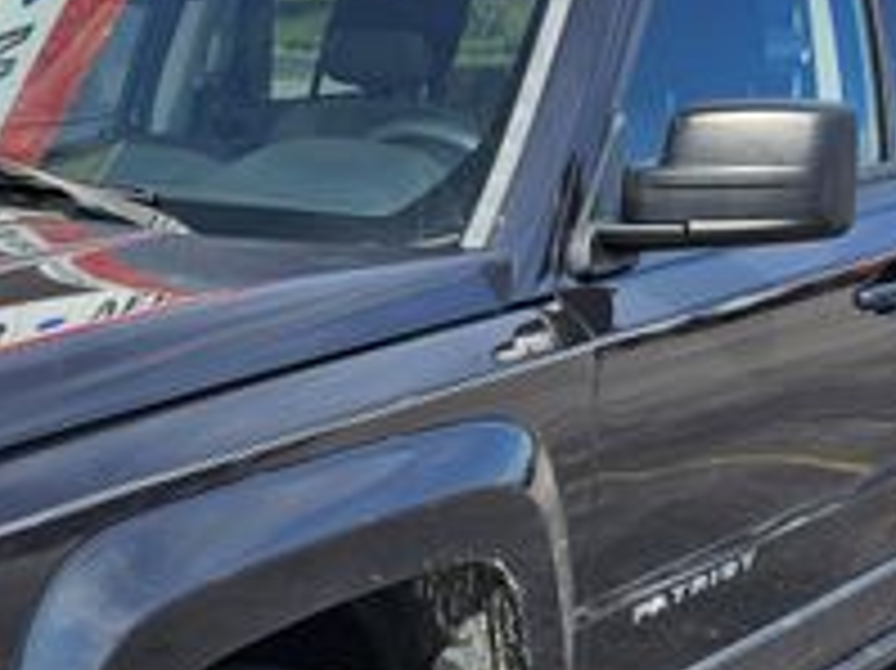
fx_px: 1914
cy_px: 504
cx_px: 135
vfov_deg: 19.7
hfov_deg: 25.7
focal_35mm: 74
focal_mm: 6.3
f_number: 1.7
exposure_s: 1/598
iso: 10
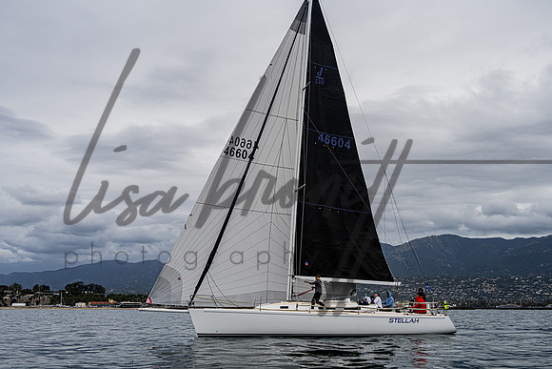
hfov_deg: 48.4
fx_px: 614
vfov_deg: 33.3
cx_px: 281
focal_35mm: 40
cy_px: 215
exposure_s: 1/3200
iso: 800
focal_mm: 34
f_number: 6.3
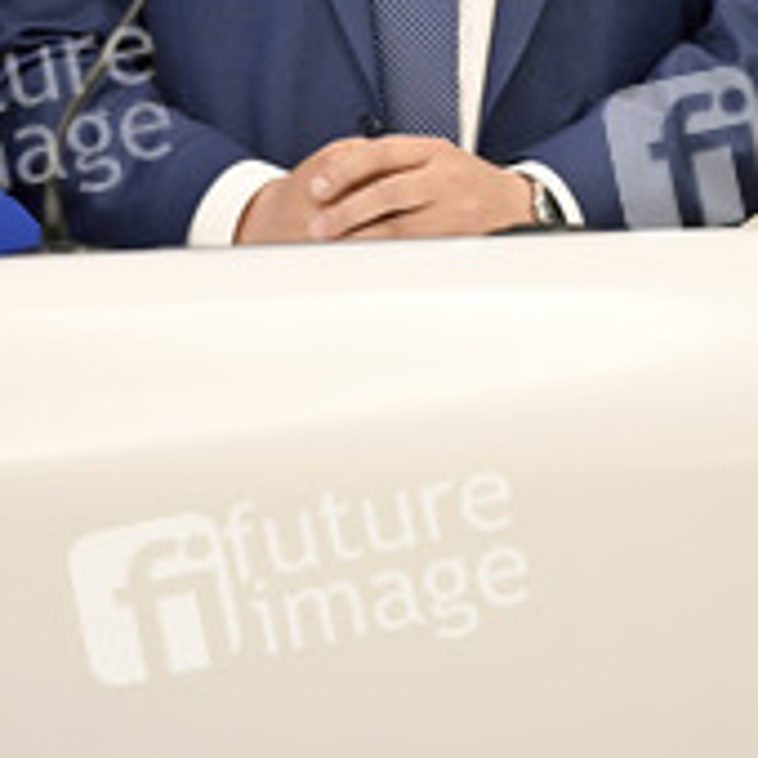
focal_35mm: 399
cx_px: 428
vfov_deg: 4.4
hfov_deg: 4.4
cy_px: -89
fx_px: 9885
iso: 2000
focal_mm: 200
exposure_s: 1/320
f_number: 2.8
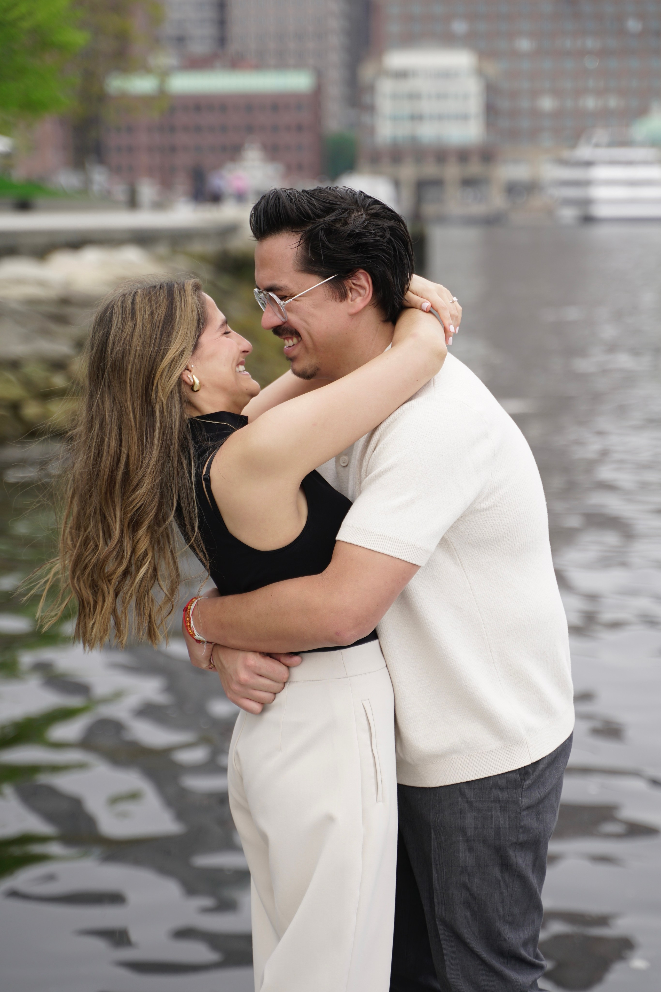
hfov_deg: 18.2
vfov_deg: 27.0
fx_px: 2065
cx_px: 330
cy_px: 496
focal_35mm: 75
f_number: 2.8
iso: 100
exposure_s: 1/1000
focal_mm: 75
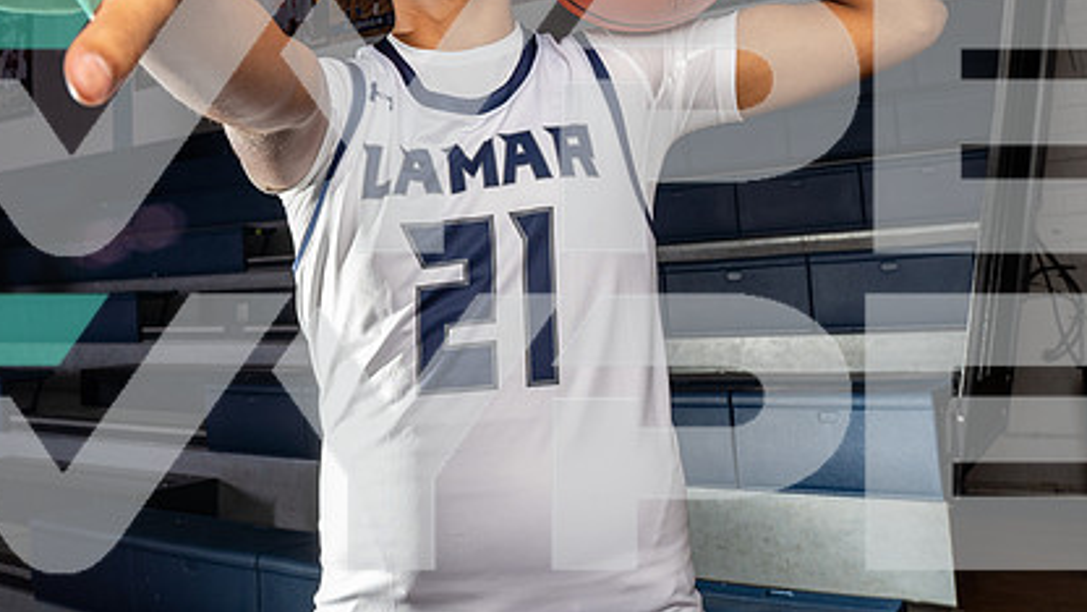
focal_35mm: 36
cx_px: 489
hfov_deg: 55.2
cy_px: 130
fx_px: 1038
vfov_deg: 32.0
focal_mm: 24
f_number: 7.1
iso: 320
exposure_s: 1/200
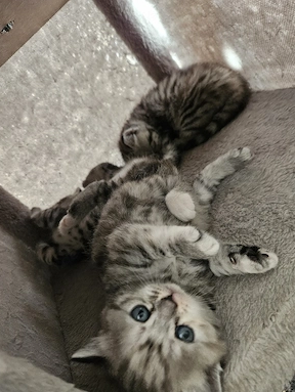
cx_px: 149
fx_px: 272
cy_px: 204
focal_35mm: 24
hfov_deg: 56.9
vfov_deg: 71.5
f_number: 1.8
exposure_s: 1/50.3
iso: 800
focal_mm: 5.4
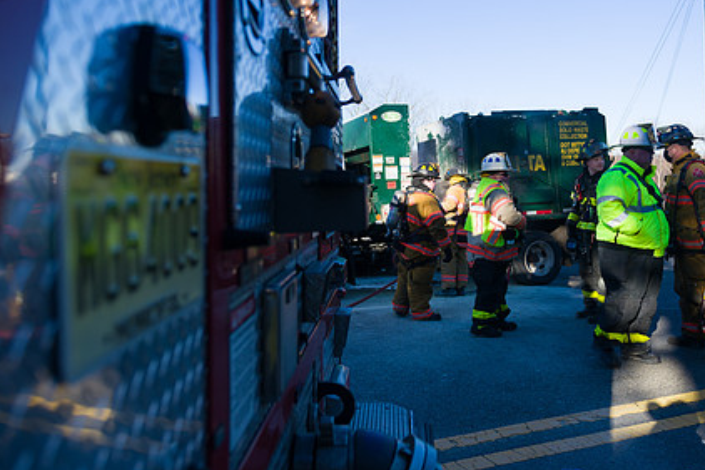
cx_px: 378
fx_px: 646
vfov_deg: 39.5
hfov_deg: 57.2
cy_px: 158
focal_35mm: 33
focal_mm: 24
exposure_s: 1/1600
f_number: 3.2
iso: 200
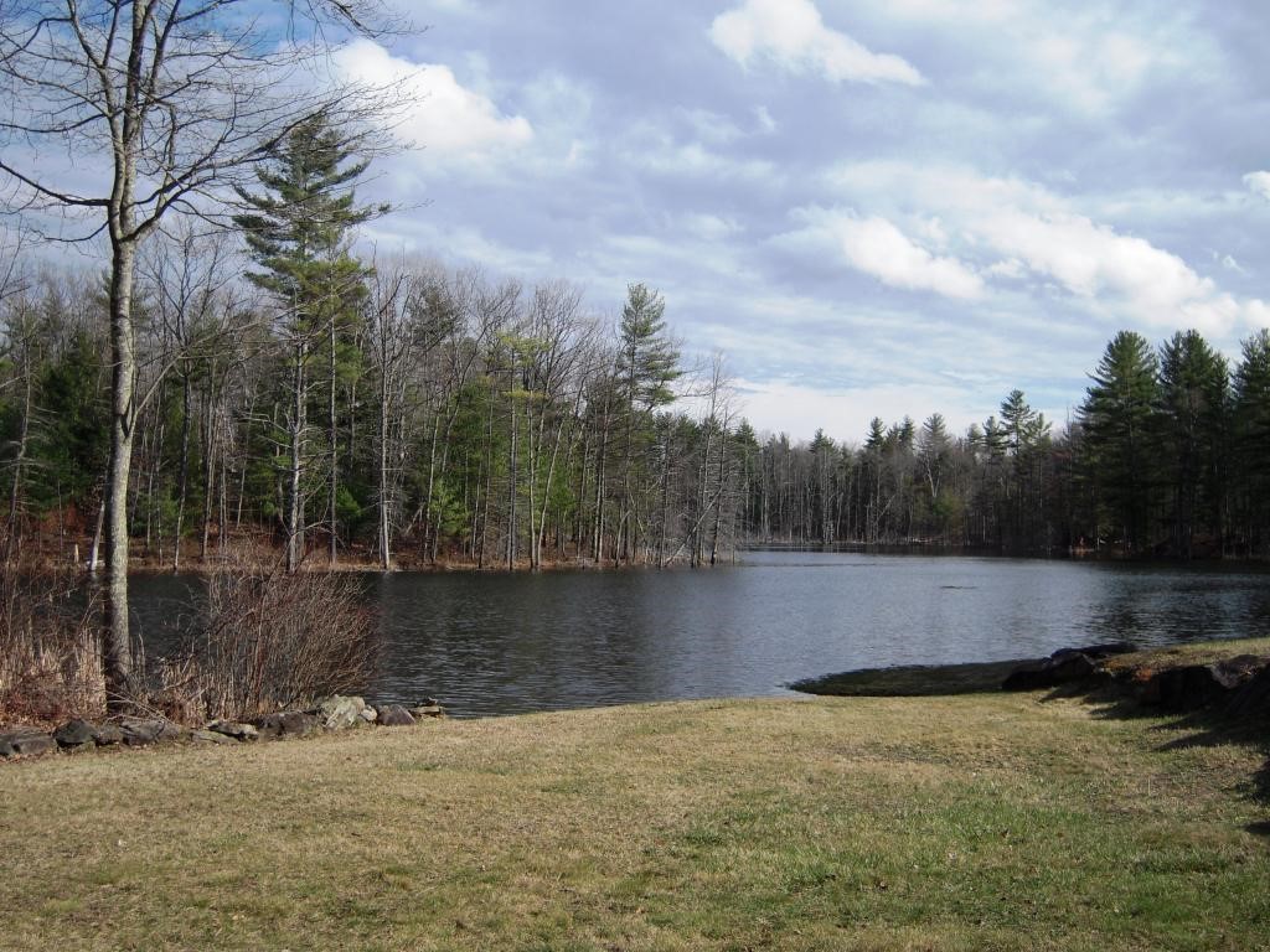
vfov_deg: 35.1
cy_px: 476
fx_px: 1504
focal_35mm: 41
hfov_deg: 45.8
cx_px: 635
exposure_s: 1/320
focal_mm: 7.3
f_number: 6.4
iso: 100
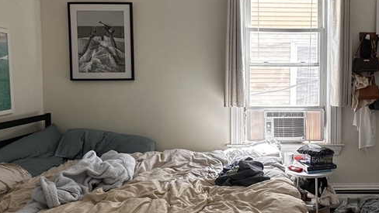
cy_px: 95
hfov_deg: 59.6
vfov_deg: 36.7
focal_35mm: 32
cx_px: 252
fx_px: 322
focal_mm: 2.22
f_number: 2.2
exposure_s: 1/101
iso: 40
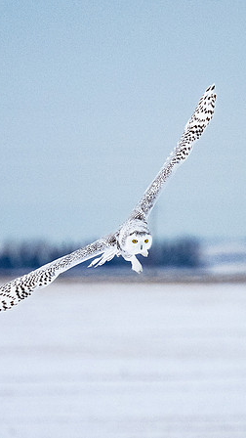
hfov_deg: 1.0
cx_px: 110
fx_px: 14171
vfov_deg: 1.8
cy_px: 222
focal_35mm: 1222
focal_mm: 400
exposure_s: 1/2000
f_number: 5.6
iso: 3200
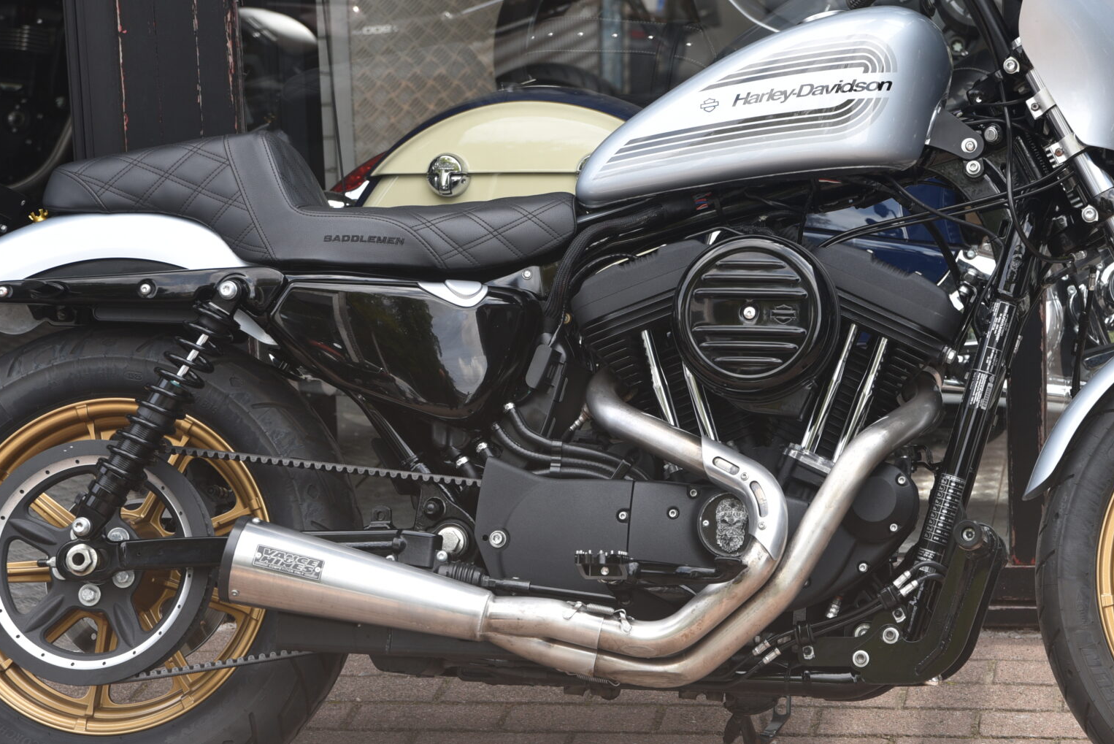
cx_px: 737
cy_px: 332
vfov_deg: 13.2
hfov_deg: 19.6
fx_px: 3220
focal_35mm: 104
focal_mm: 62
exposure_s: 1/100
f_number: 5
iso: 100
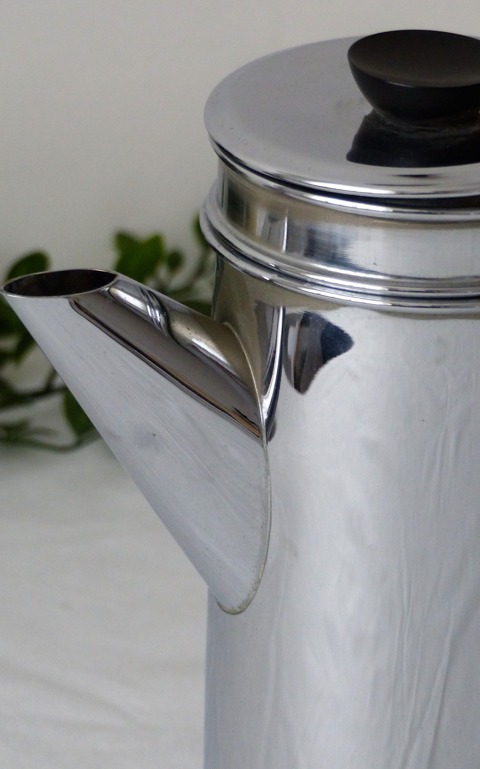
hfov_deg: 5.9
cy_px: 384
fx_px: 4626
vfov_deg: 9.5
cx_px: 285
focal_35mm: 221
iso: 400
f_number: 2.8
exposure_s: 1/40
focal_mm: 34
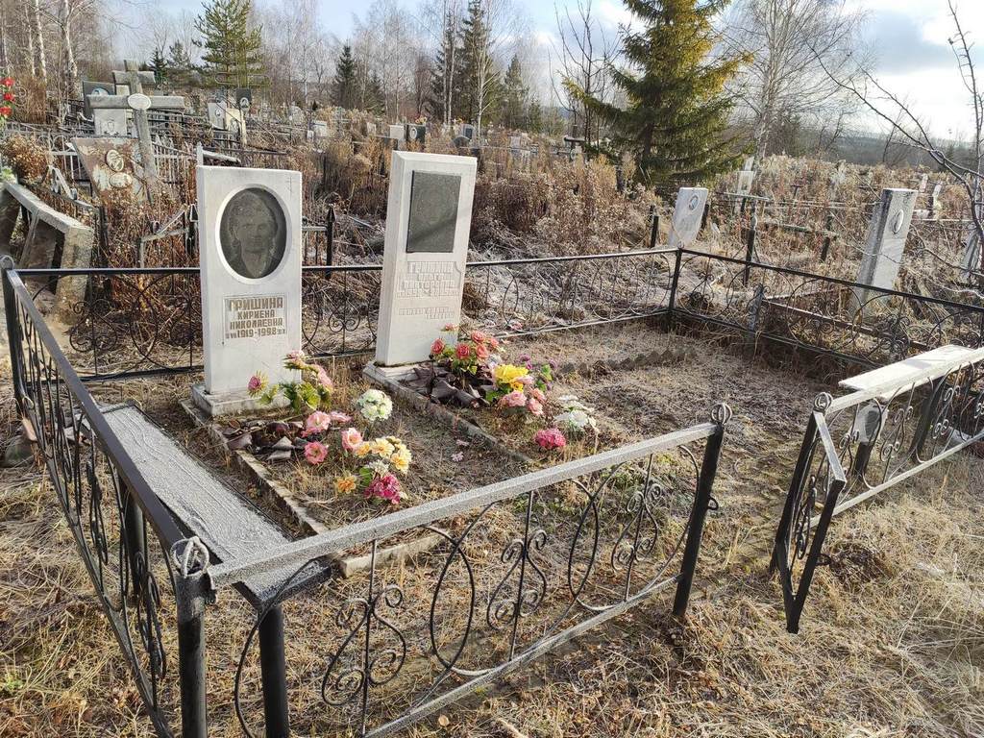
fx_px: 739
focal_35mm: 26
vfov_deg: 53.1
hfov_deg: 67.3
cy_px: 369
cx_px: 492
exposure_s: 1/1257
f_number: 1.75
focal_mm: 4.77
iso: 112
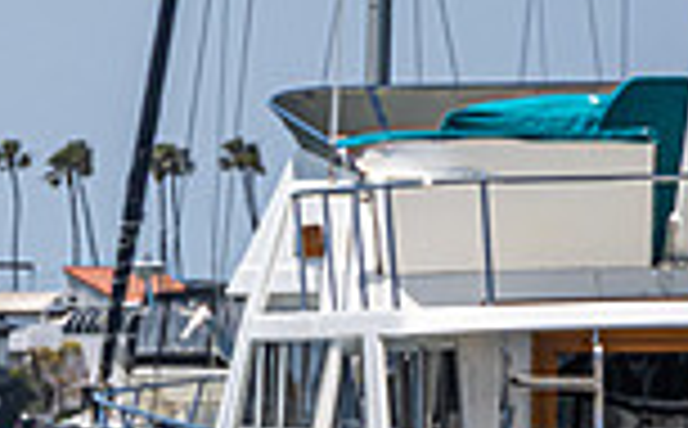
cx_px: -829
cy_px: 1034
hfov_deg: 2.0
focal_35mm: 1050
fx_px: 19652
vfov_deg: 1.2
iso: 250
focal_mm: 200
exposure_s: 1/400
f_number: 18
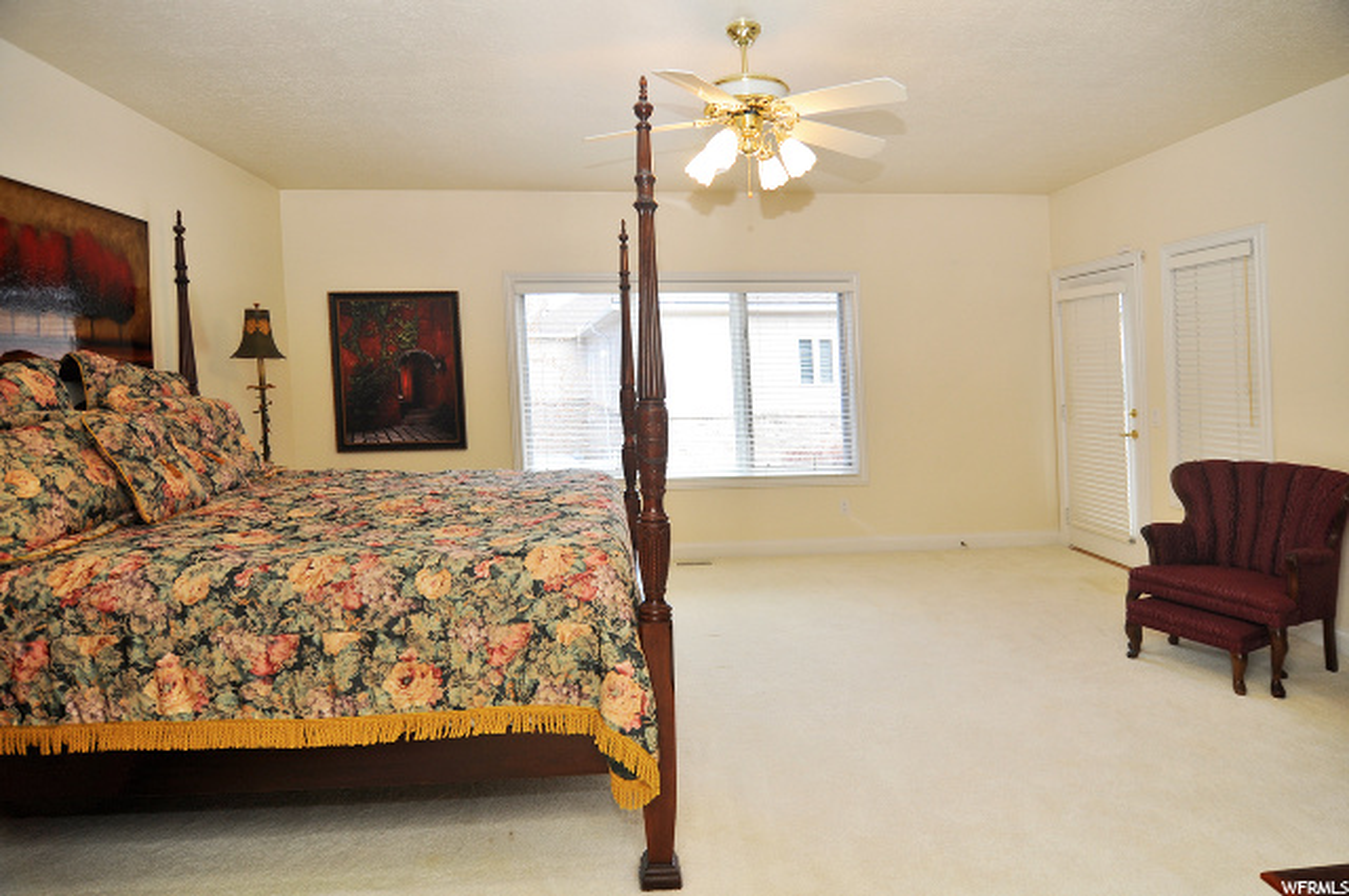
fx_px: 674
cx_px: 674
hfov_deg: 90.1
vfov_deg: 67.2
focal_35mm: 18
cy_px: 448
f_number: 4
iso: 200
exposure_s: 1/60
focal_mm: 12
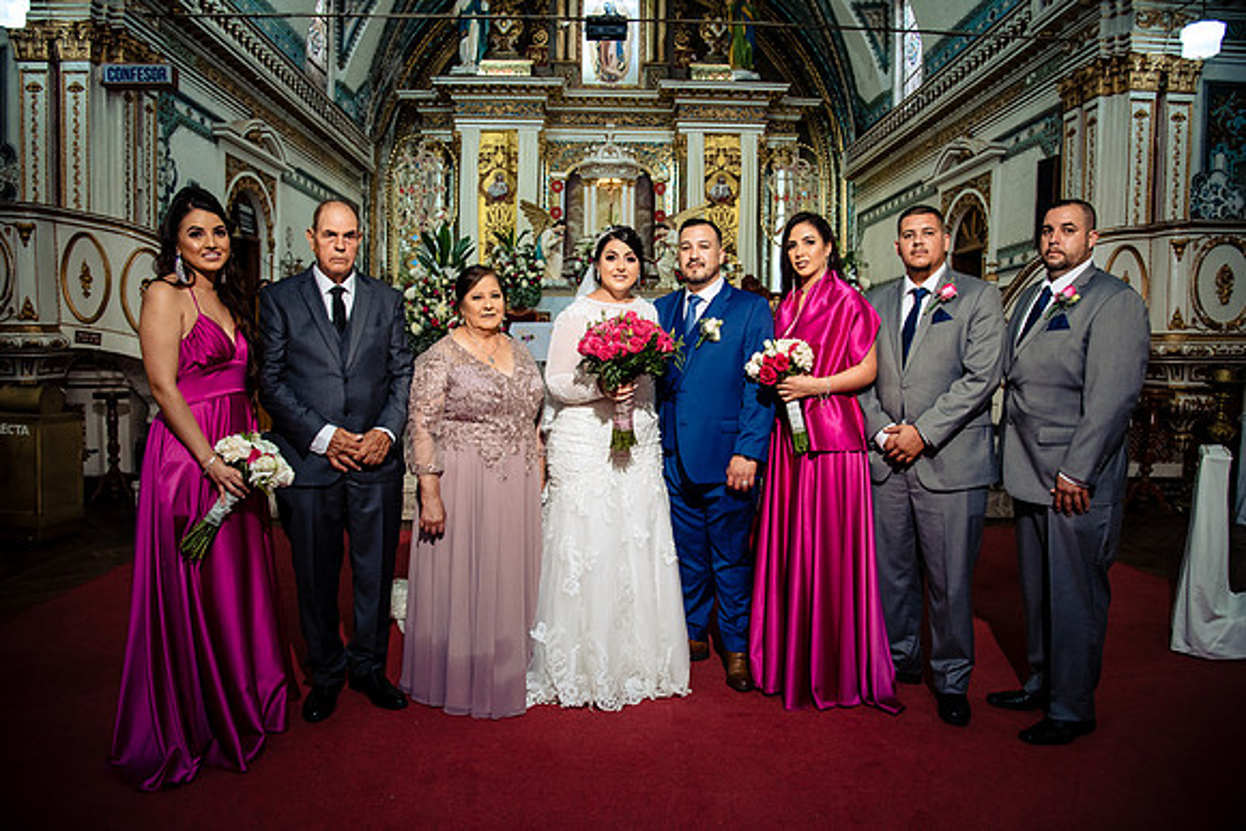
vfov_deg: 53.2
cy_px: 416
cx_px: 623
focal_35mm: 24
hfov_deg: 73.7
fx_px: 831
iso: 2000
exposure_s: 1/100
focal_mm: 24
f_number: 5.6
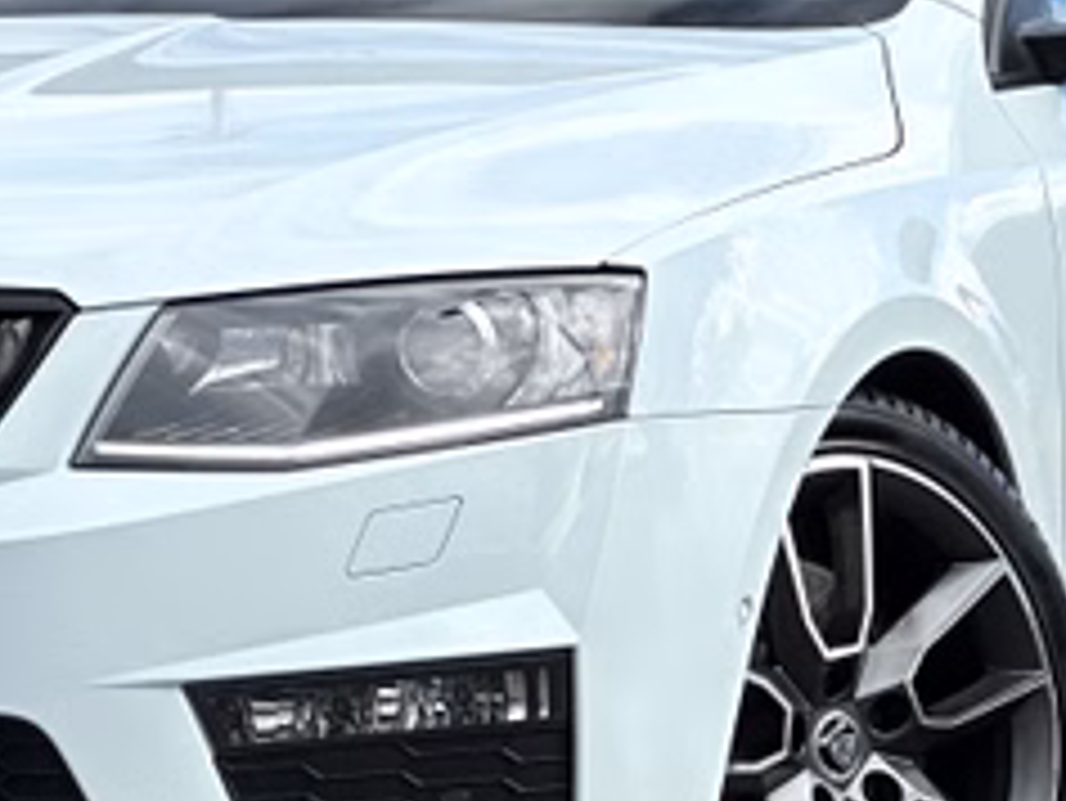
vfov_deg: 5.7
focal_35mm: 260
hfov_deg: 7.6
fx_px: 8011
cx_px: 324
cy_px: 464
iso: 32
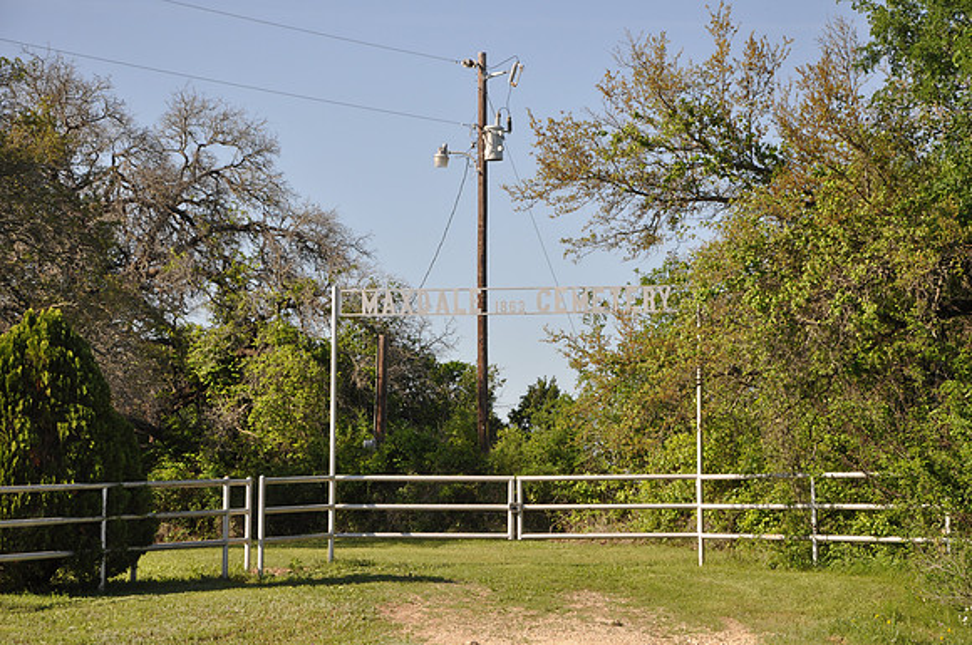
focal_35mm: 105
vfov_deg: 13.0
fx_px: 2831
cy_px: 322
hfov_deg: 19.5
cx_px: 486
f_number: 8
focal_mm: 70
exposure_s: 1/250
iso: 200
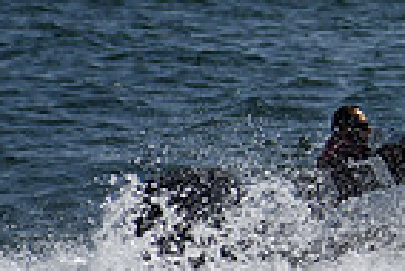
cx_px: 816
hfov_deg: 1.3
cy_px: 19
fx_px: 17928
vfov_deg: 0.9
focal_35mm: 1592
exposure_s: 1/2000
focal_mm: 260
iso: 200
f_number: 8
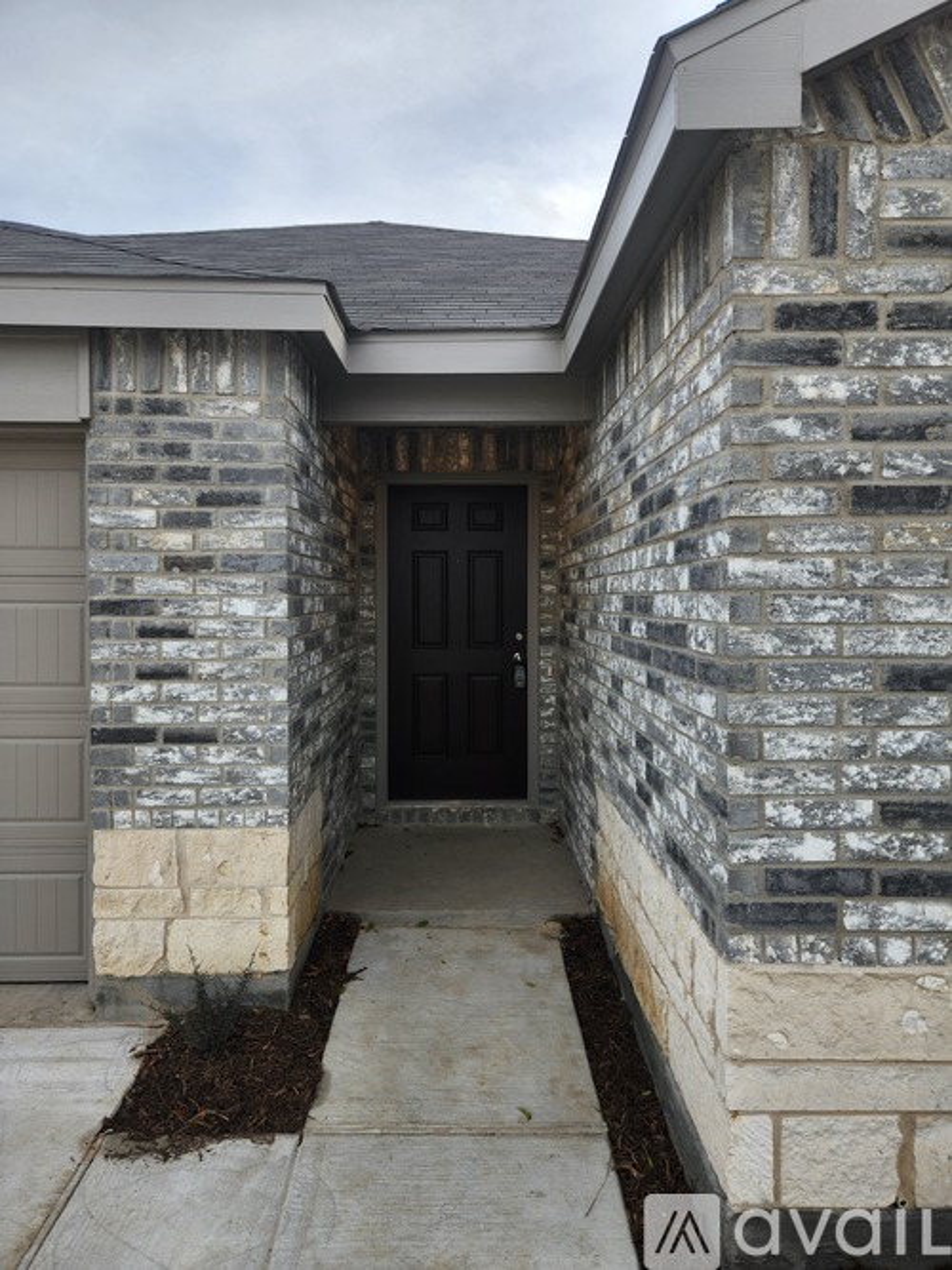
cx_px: 476
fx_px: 844
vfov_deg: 73.9
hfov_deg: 58.9
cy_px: 635
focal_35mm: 23
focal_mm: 5.4
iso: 20
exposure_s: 1/341
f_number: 1.8
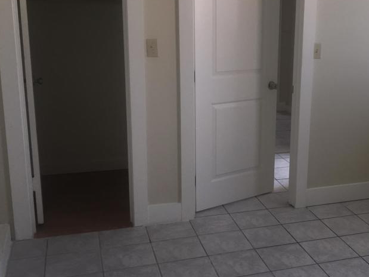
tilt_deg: -15.0
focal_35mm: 48
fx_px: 512
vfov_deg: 30.3
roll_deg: -1.9
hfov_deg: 38.3
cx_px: 291
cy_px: 144
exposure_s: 1/30
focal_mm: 4.15
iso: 50
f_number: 2.2
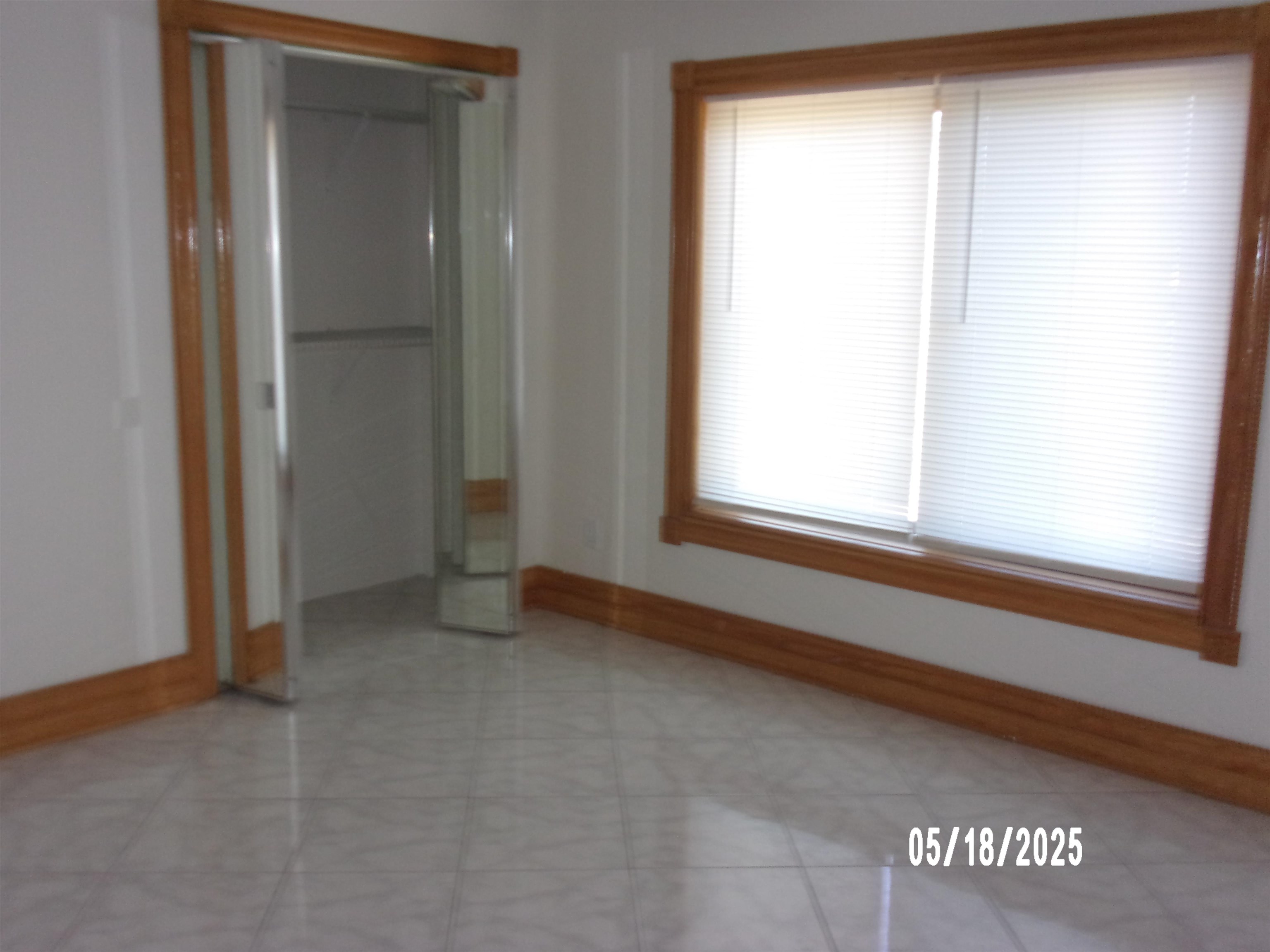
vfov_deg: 39.7
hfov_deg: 51.4
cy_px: 476
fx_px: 1321
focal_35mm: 36
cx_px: 635
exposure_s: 1/40
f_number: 4.5
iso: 200
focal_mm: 6.4
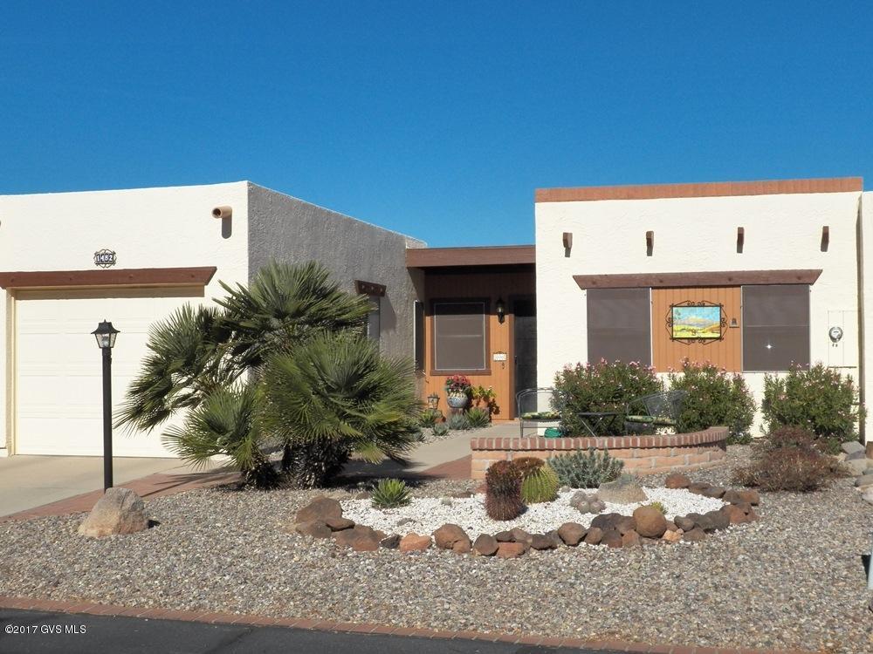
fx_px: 1261
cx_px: 436
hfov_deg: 38.2
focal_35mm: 50
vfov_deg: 29.1
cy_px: 327
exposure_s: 1/2000
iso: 125
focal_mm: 8.9
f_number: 5
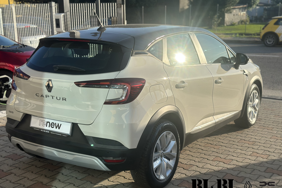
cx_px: 141
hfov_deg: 39.6
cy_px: 97
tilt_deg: -13.3
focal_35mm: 50
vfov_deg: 27.0
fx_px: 392
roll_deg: +0.4
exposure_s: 1/5556
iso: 100
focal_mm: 6.86
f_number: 1.78
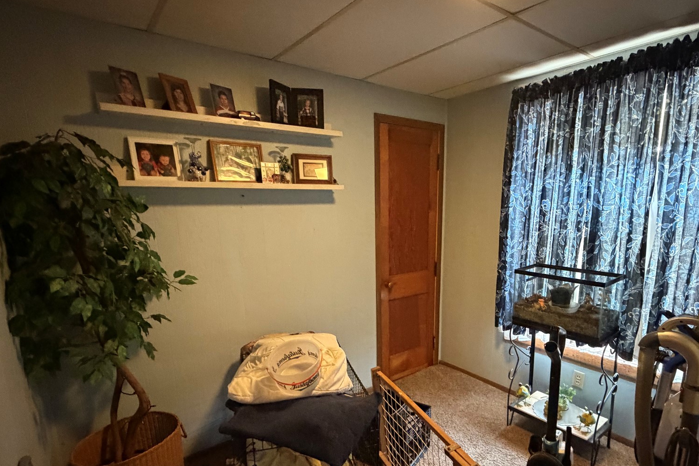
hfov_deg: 83.7
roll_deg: +0.5
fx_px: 388
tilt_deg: -11.3
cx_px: 389
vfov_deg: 61.3
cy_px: 282
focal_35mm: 20
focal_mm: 2.22
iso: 1250
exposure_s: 1/40
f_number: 2.2
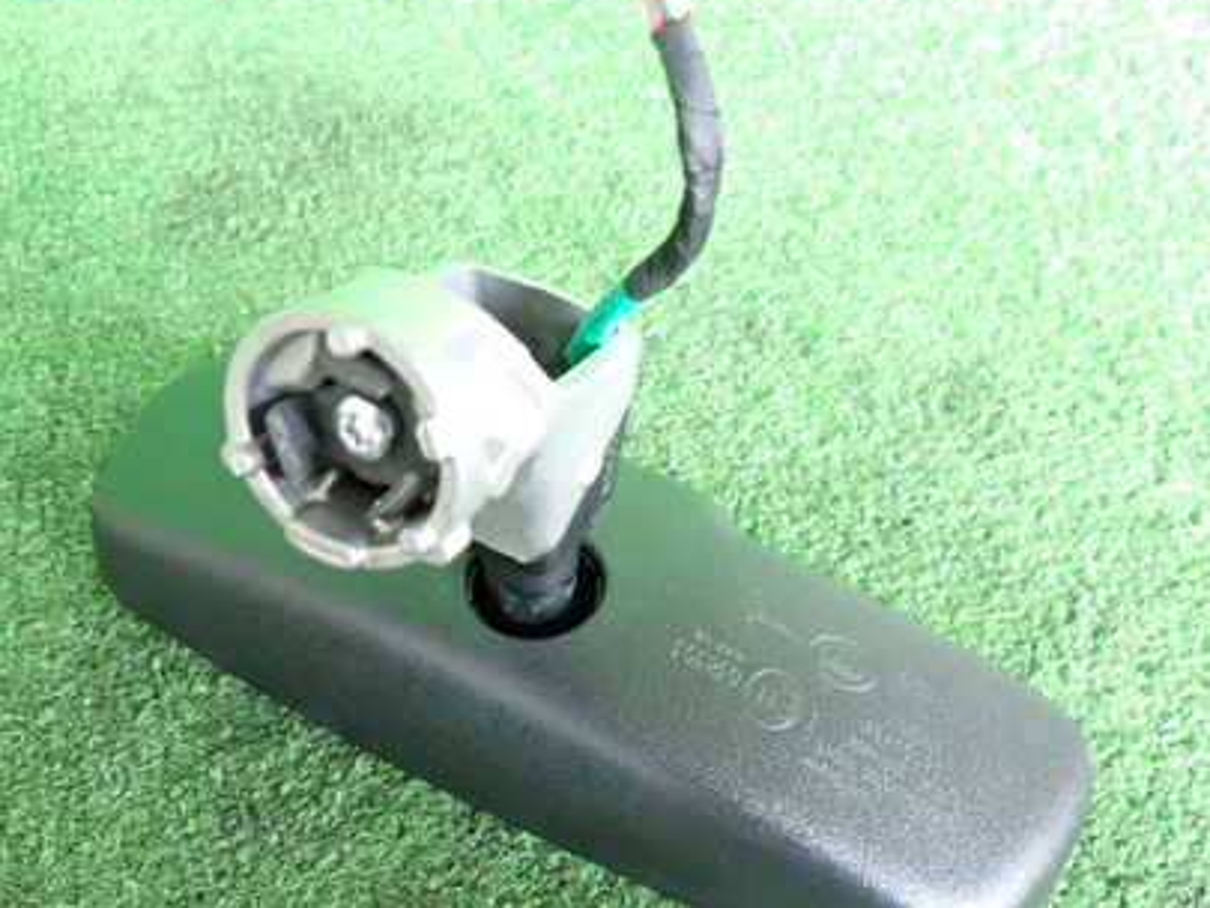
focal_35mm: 37
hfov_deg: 50.1
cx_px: 559
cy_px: 579
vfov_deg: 38.4
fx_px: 1294
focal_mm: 4.5
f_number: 2
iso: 800
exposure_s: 1/30
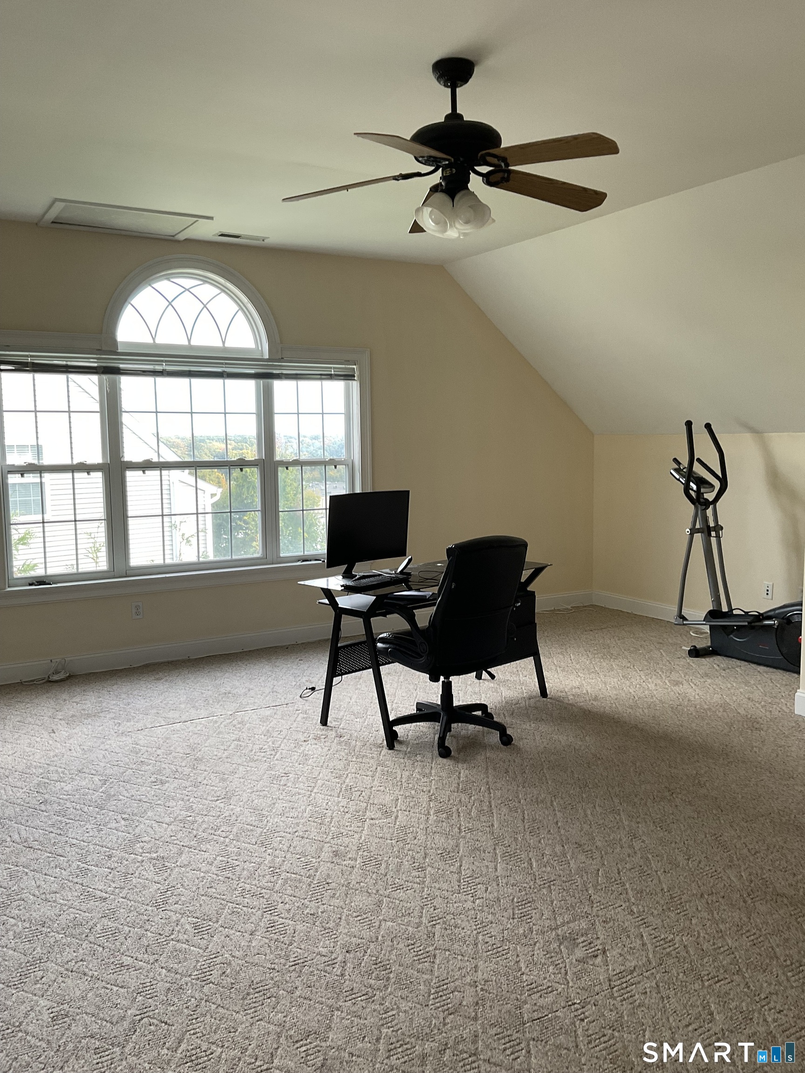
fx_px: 899
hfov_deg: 48.2
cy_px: 536
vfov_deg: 61.7
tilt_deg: -5.0
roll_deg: +0.7
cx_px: 402
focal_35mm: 29
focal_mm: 3
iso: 50
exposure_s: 1/122
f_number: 1.8
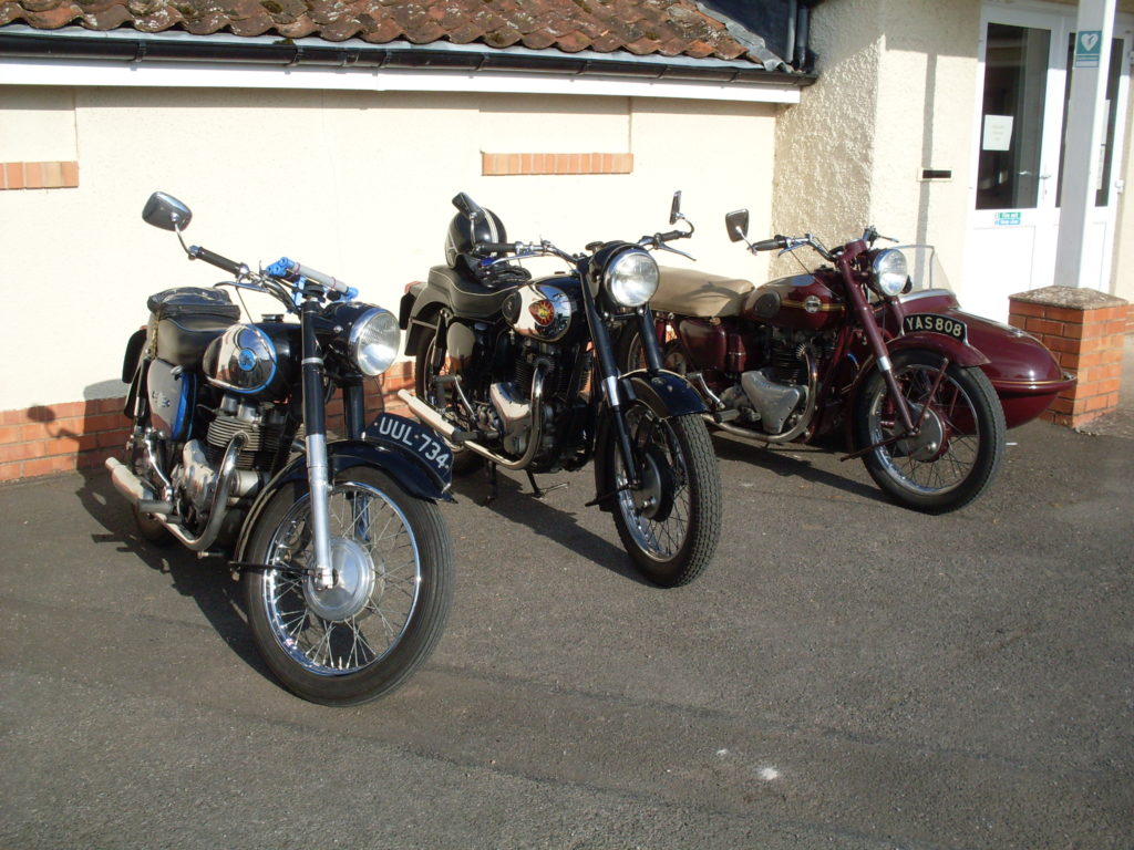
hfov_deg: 49.0
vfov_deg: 37.7
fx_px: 1245
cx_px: 567
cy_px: 425
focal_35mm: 38
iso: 80
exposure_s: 1/250
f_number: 8.4
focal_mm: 6.3
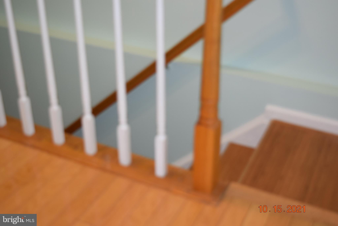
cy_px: 113
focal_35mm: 51
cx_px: 169
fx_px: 479
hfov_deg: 38.9
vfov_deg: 26.5
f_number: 5
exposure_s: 1/100
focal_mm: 34
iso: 800
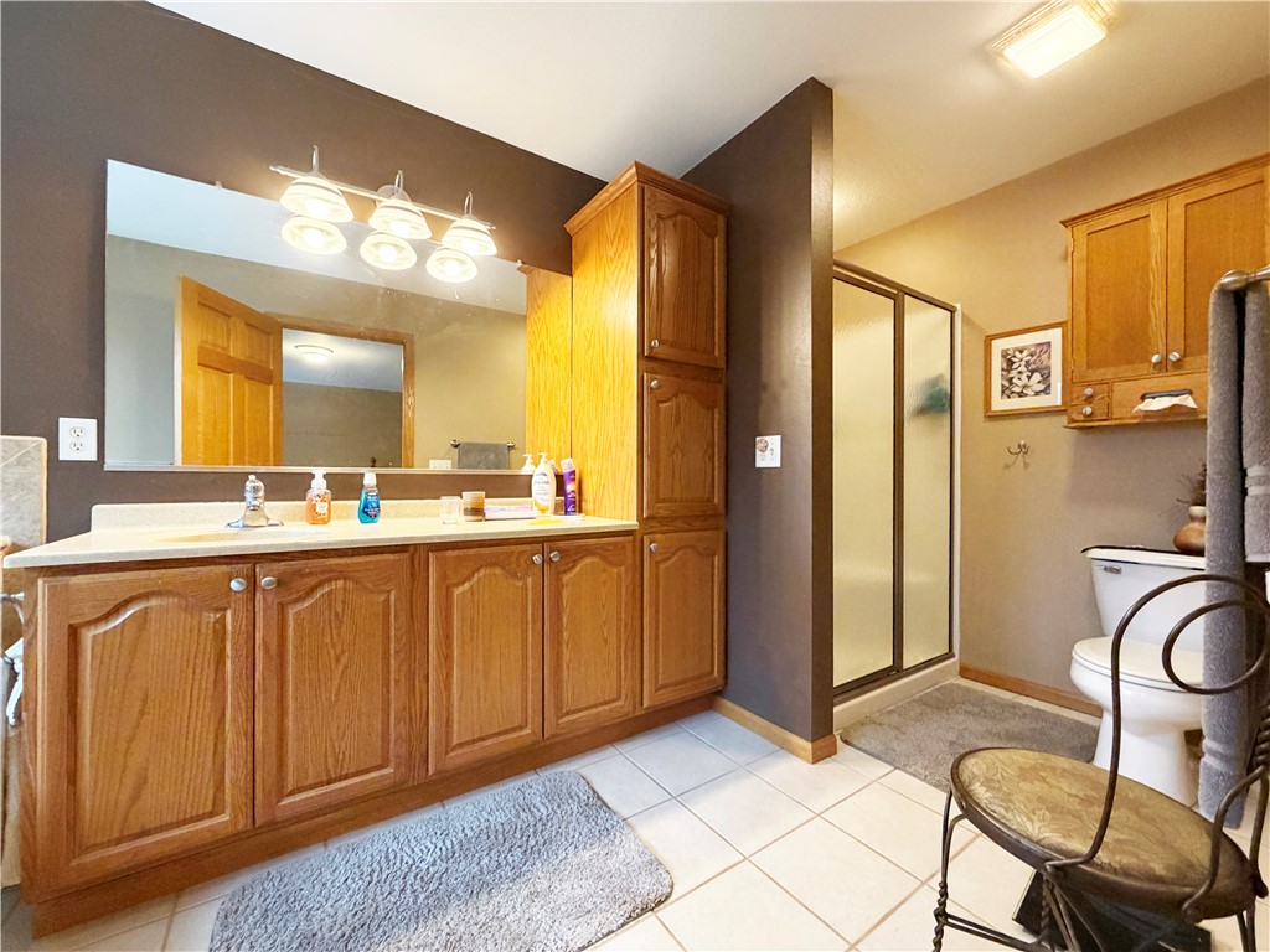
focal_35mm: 14
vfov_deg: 85.7
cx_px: 635
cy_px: 476
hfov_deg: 102.1
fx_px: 514
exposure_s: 1/60
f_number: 2.2
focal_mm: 2.22
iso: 400
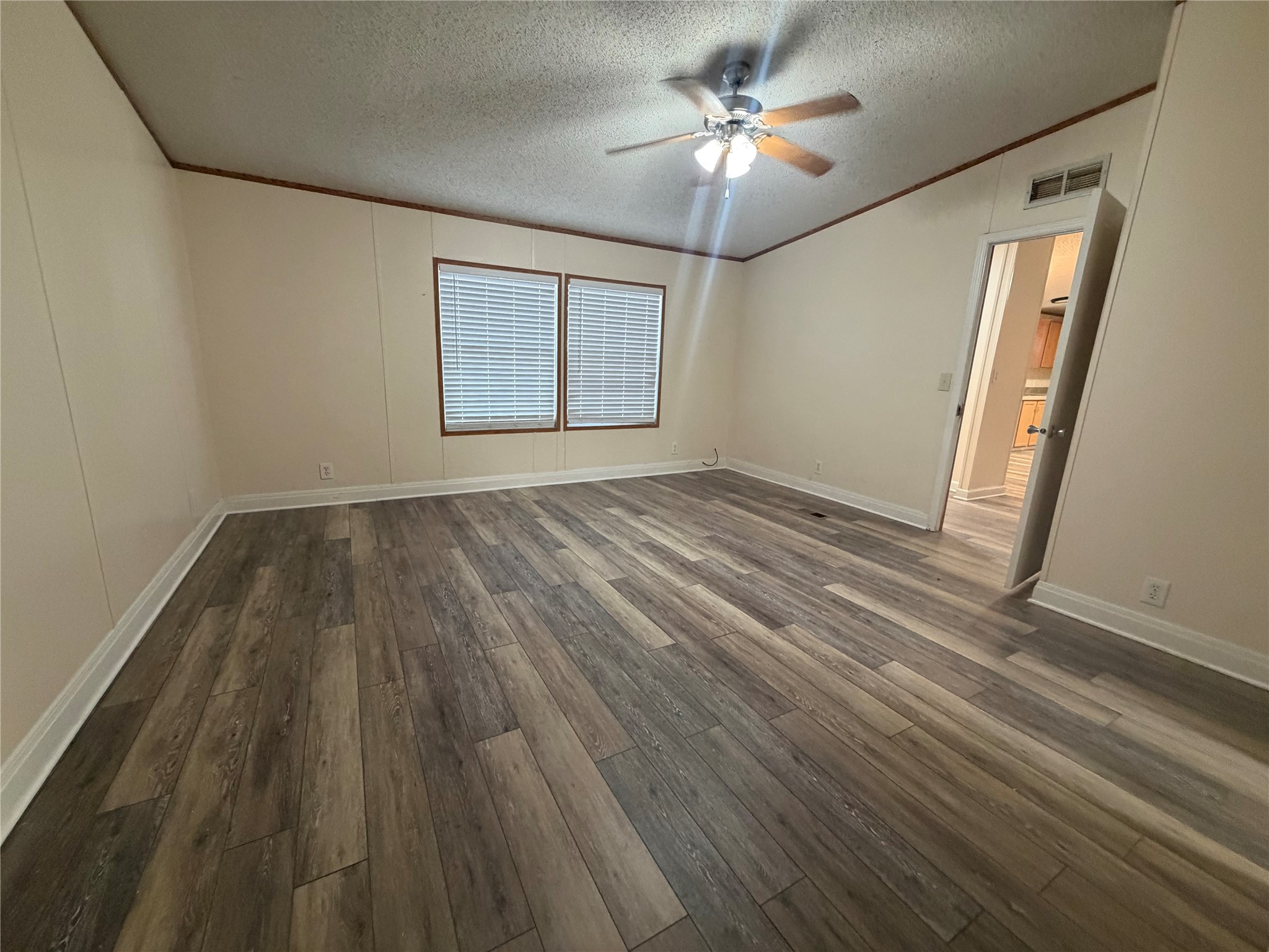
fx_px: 513
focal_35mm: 14
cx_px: 634
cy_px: 476
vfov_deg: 85.7
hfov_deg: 102.1
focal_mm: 2.22
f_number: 2.2
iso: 500
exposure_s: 1/60
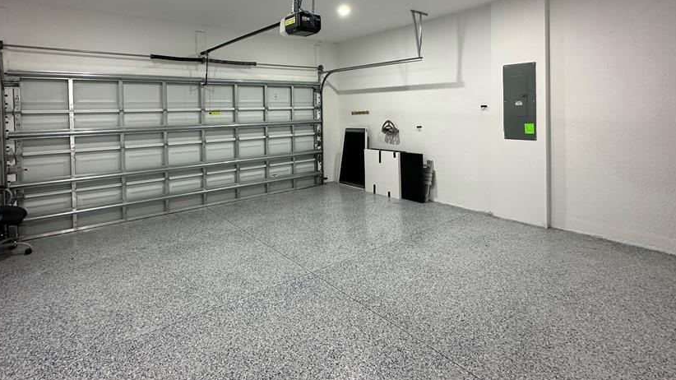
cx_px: 307
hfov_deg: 89.3
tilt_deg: -0.2
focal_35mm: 19
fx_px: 341
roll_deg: +0.5
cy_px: 115
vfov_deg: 56.6
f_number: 2.2
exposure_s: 1/60
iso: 400
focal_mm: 2.22
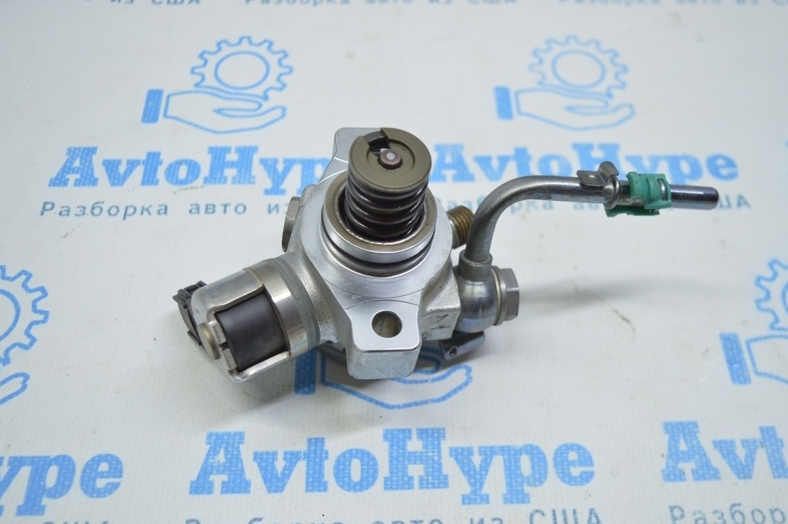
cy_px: 275
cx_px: 391
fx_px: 831
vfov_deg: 35.0
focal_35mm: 38
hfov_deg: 50.7
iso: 400
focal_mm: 24
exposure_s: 1/60
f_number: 4
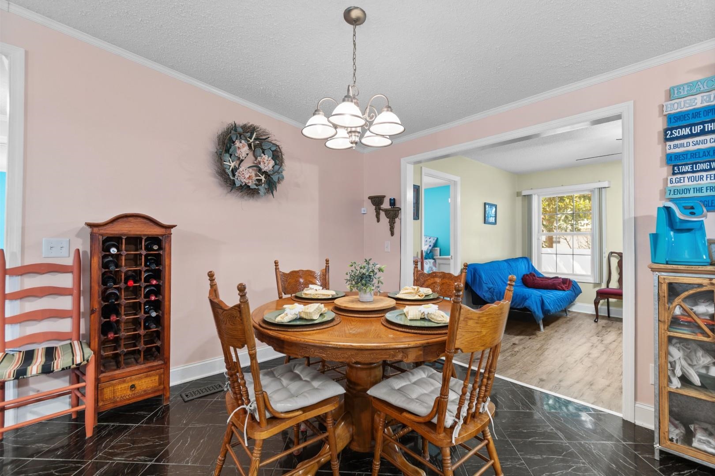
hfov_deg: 100.4
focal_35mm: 15
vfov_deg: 77.3
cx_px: 358
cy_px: 238
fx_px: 298
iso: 100
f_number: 4.5
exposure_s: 1
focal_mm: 10
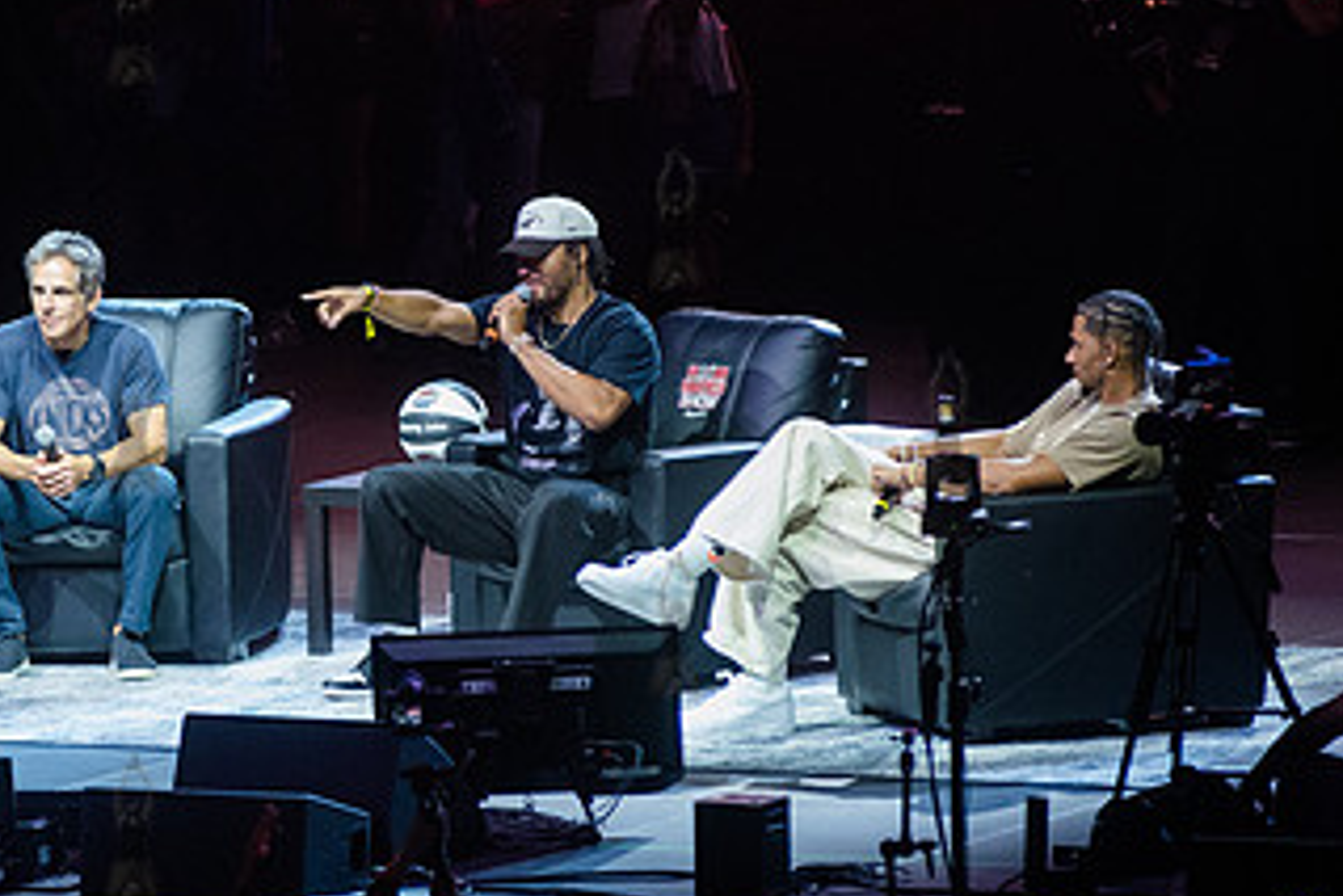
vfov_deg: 3.7
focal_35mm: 375
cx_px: 110
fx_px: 13995
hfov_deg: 5.5
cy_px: 419
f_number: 4.5
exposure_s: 1/1000
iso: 5000
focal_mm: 200
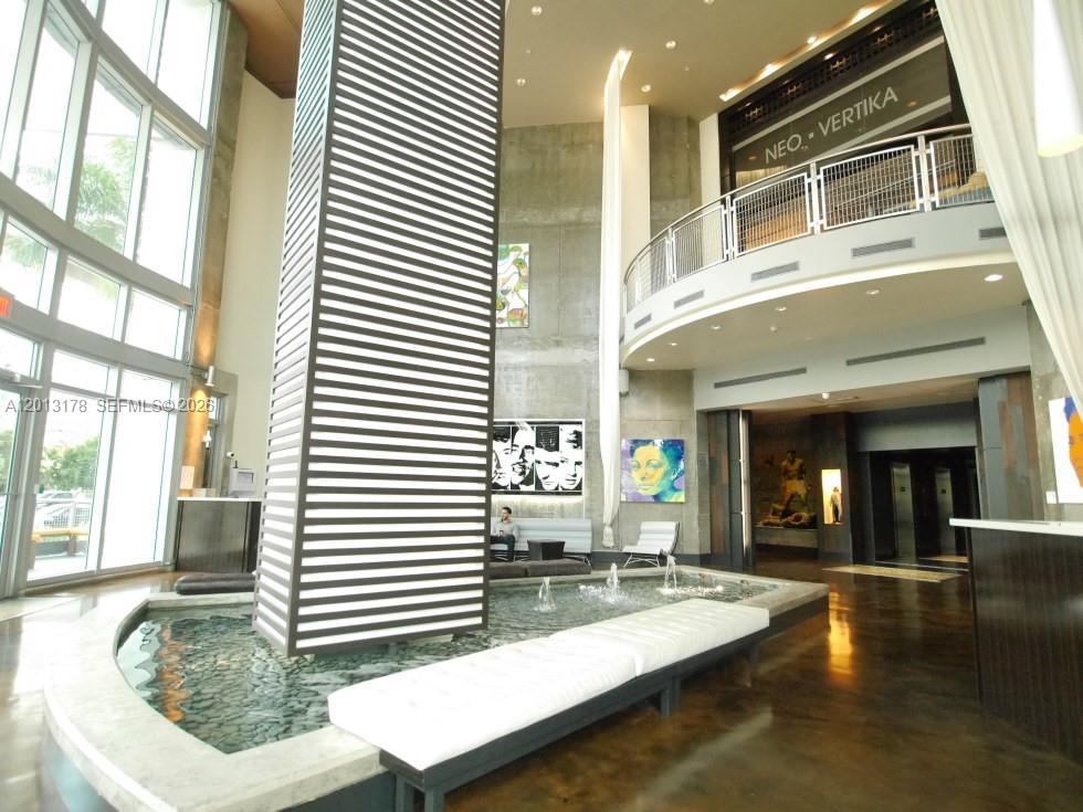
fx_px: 563
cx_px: 542
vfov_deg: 71.6
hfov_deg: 87.8
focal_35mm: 18
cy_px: 406
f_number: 4
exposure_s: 1/125
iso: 2500
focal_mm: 9
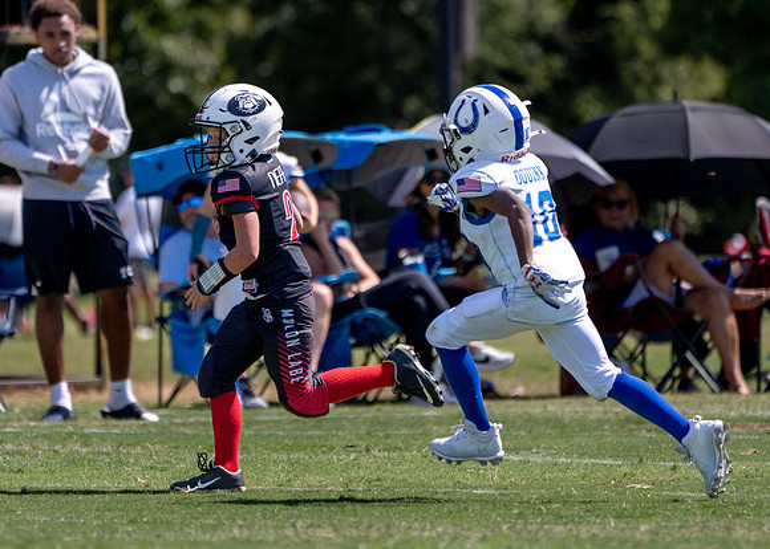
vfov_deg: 2.1
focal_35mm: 676
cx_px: 355
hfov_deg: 3.0
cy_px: 191
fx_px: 14776
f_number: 5.6
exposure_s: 1/1250
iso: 320
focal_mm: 400
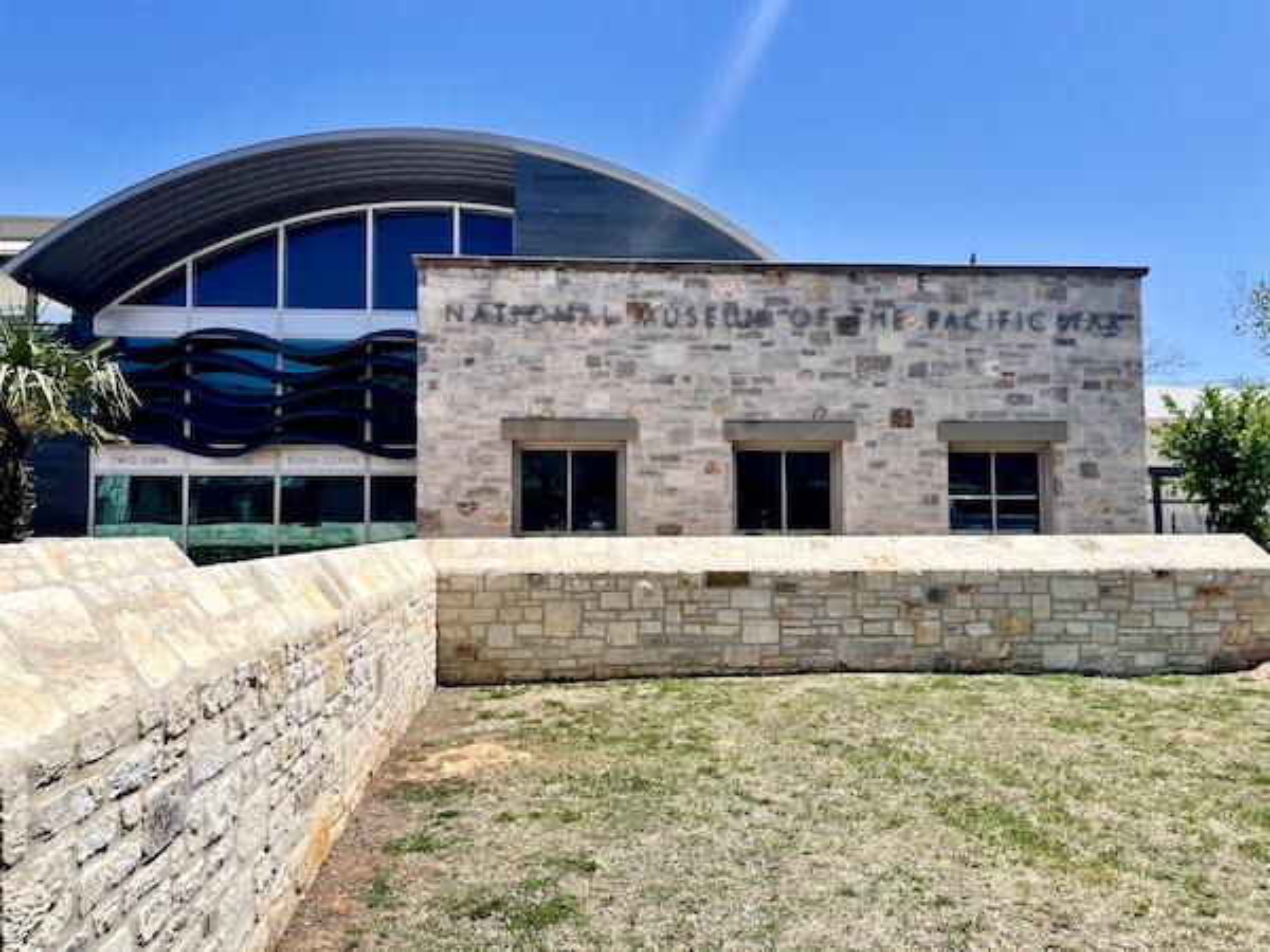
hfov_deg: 69.4
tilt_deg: +2.4
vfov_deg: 54.9
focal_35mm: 25
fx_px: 917
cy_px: 476
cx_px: 635
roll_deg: +0.0
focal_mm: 5.1
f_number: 1.6
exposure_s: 1/4348
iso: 32
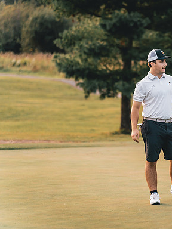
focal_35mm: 218
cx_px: 173
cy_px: 115
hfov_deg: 6.8
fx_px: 1444
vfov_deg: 9.1
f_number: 2.8
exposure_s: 1/2000
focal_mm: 150
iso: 400
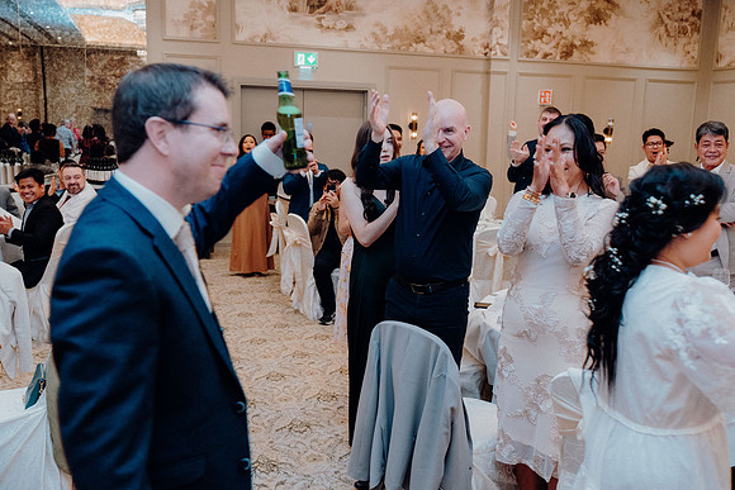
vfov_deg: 38.9
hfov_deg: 55.8
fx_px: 694
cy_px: 245
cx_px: 368
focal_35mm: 34
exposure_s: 1/160
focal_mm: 34
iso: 3200
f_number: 3.5
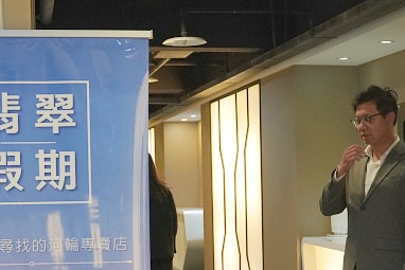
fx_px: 1024
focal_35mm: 91
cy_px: 259
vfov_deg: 14.8
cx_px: 313
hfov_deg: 22.1
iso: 2500
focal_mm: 29
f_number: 4
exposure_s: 1/160
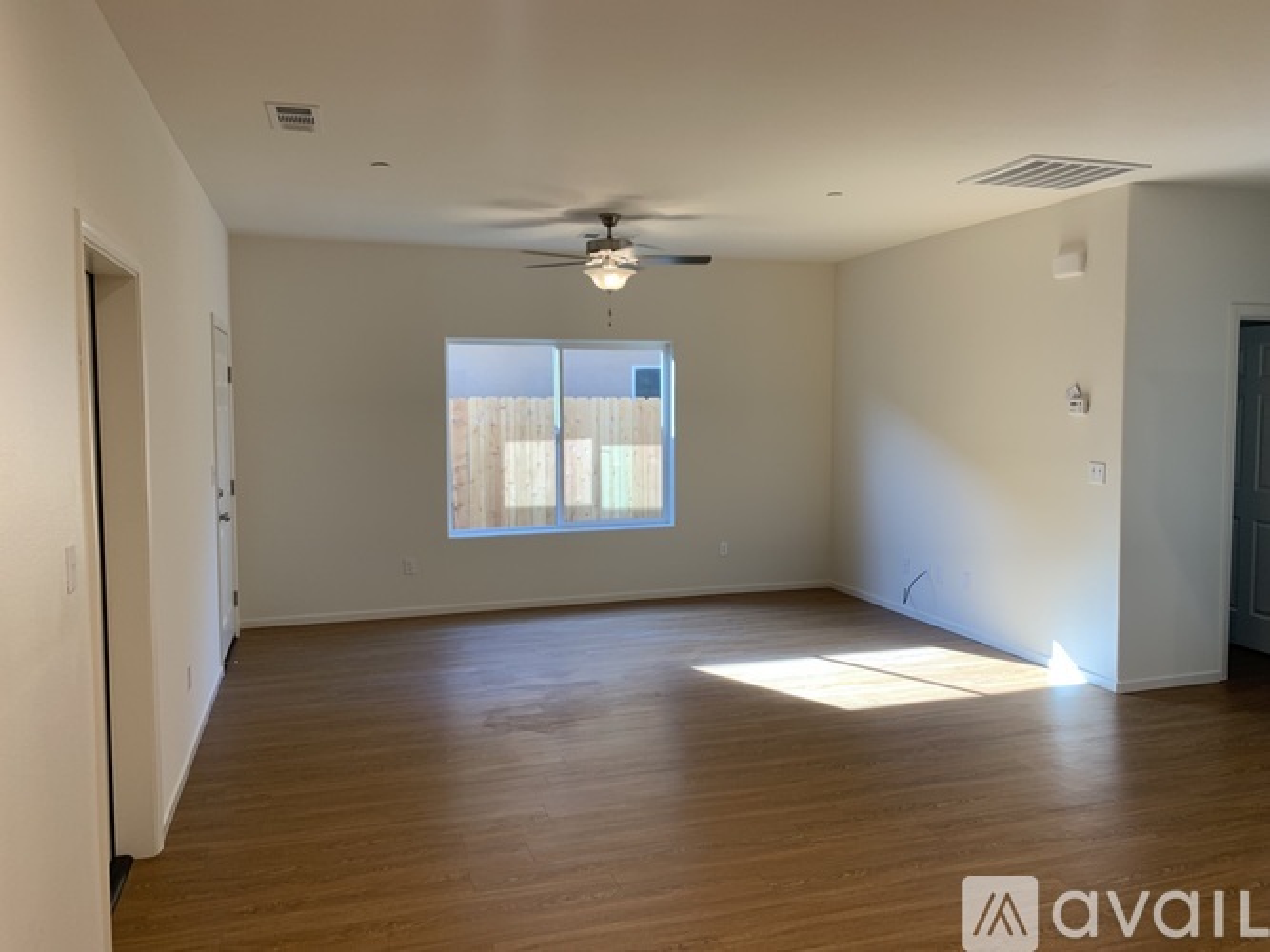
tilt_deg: -3.0
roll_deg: +0.4
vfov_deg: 53.0
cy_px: 476
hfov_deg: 67.3
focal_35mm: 26
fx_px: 954
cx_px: 635
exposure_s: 1/120
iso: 80
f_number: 1.8
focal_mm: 4.25
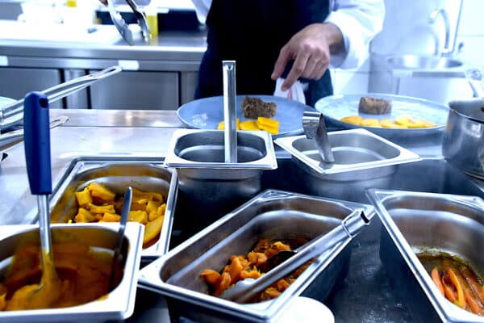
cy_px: 162
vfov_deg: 31.9
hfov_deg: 46.4
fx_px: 565
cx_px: 242
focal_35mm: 42
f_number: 5
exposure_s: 1/100
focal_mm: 28
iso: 1600
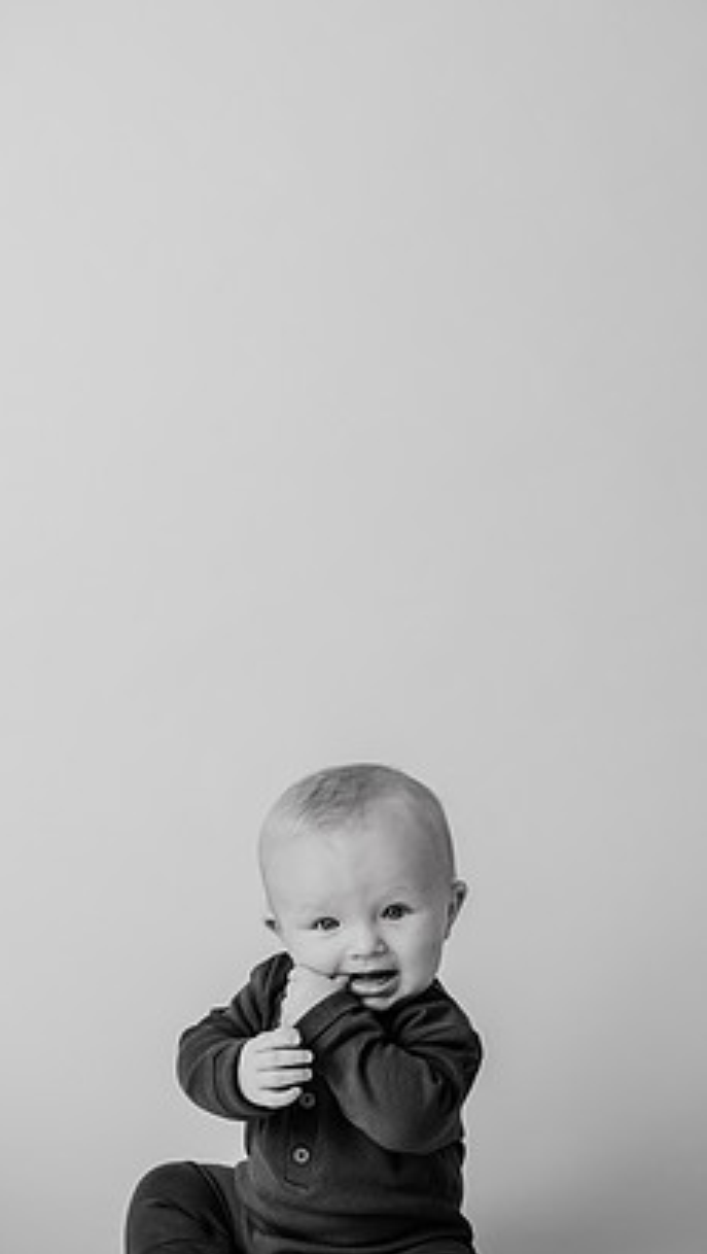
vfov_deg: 36.0
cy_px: 568
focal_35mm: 58
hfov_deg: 20.8
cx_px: 374
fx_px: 1929
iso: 100
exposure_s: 1/160
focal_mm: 50
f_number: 2.8
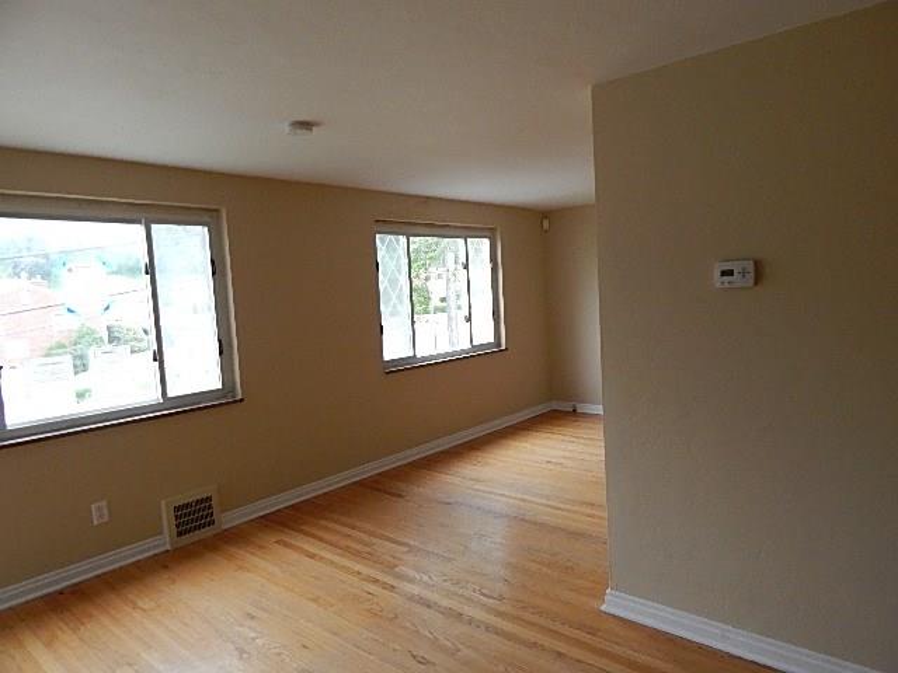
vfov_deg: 58.9
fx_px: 597
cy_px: 336
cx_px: 449
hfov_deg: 73.9
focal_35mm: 23
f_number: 3
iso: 400
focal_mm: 4
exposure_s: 1/160
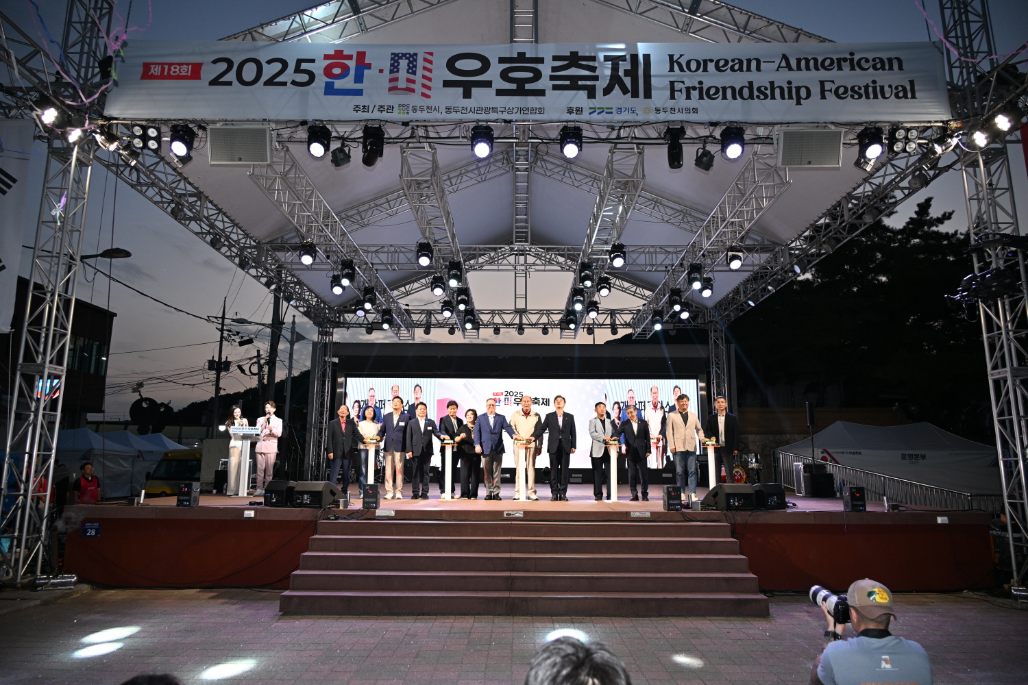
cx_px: 514
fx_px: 685
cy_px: 342
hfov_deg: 73.7
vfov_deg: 53.1
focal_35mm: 24
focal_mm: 24
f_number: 4.5
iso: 400
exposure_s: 1/100
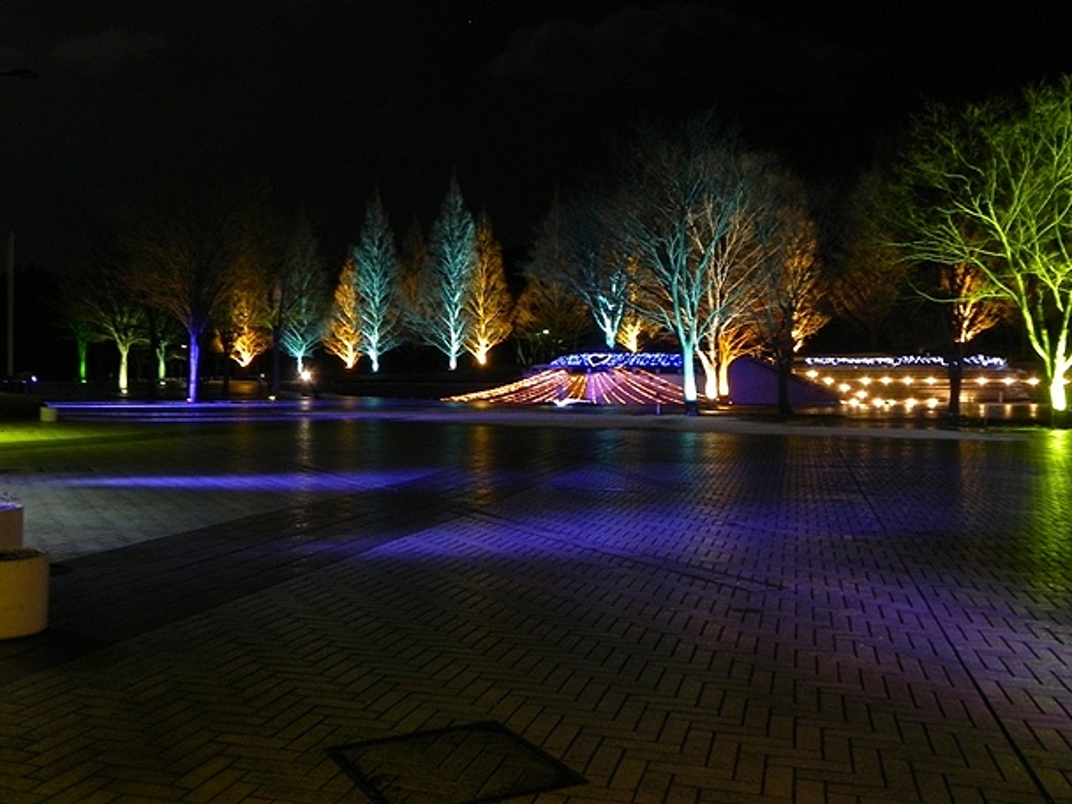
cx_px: 536
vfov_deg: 42.9
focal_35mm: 33
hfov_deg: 55.4
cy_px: 402
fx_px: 1022
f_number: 3.2
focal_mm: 5.9
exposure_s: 1/1.2
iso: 200
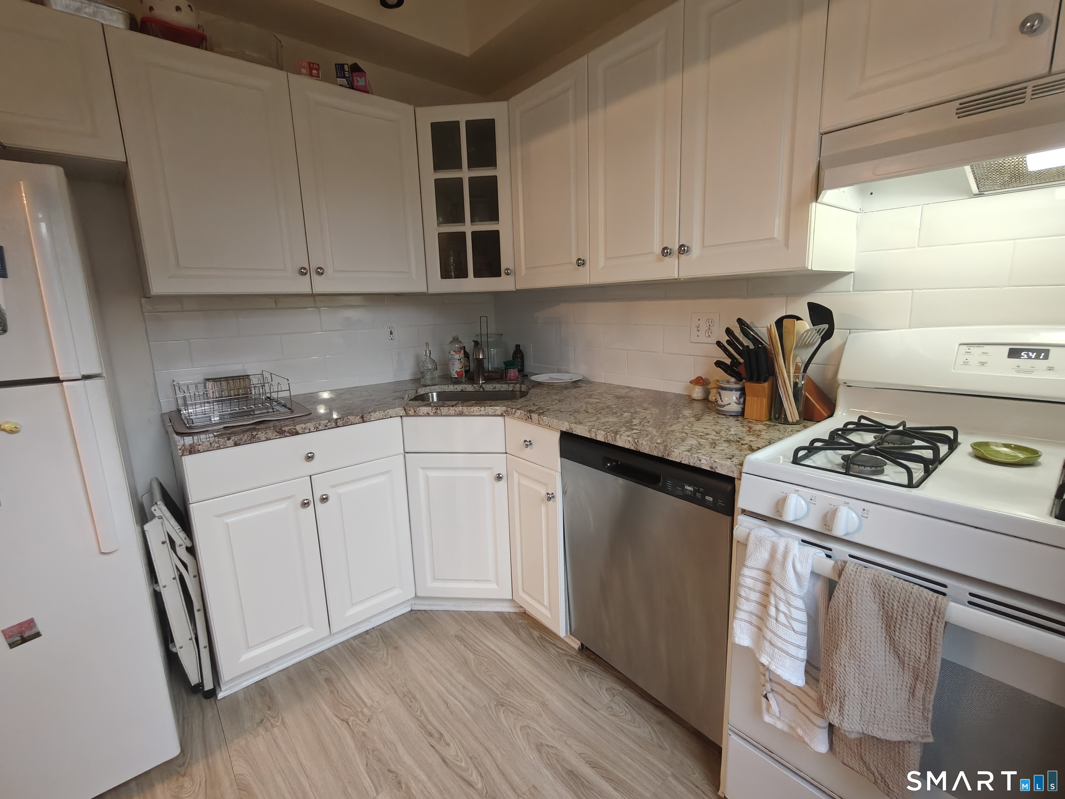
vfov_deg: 81.7
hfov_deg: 98.2
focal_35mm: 15
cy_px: 400
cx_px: 532
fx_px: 461
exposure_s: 1/120
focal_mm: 2.3
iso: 1000
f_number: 2
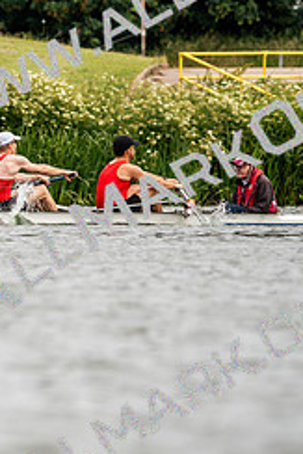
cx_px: -210
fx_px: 11207
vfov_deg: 2.3
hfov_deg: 1.5
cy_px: 168
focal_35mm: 889
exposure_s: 1/2000
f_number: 6.3
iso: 320
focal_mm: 374
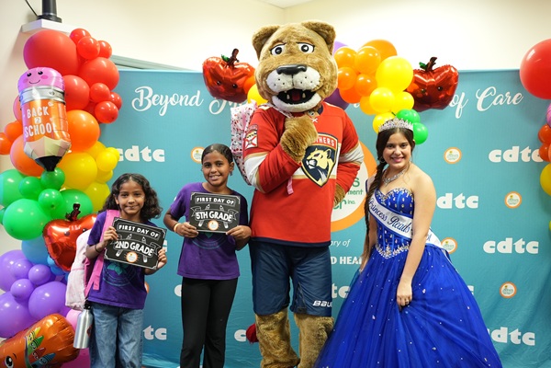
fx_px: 536
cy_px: 184
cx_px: 276
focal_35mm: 35
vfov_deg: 37.9
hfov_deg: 54.4
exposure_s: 1/50
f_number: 3.5
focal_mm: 35
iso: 1000
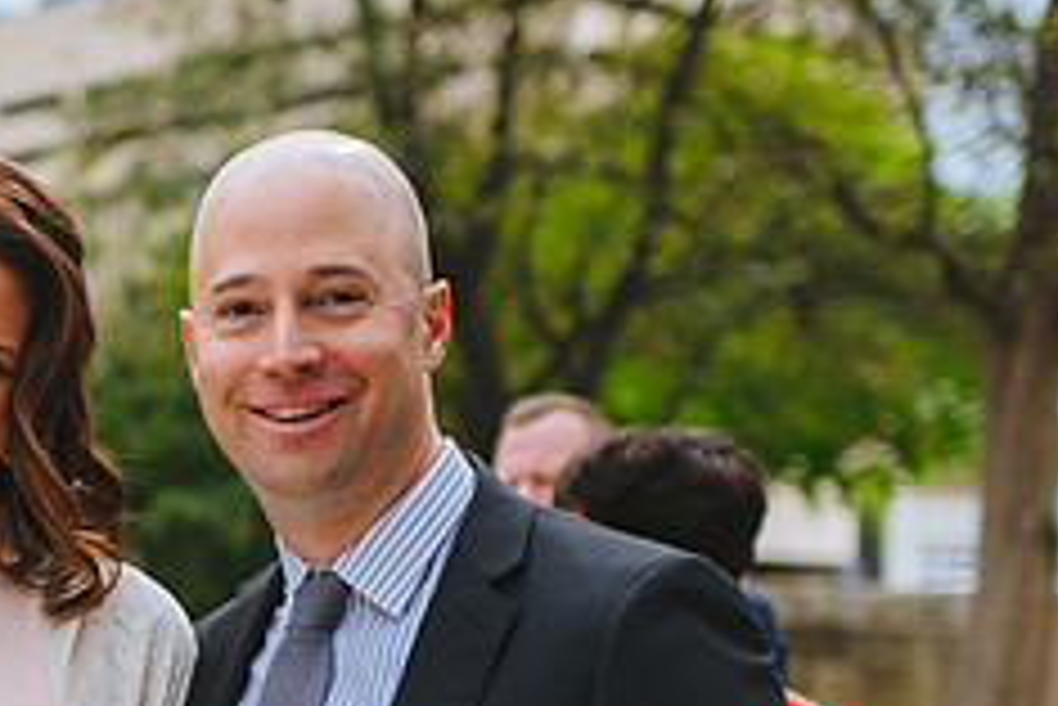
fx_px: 2911
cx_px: -160
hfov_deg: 19.6
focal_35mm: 99
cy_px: 651
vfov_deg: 13.7
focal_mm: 35
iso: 80
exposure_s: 1/1600
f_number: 2
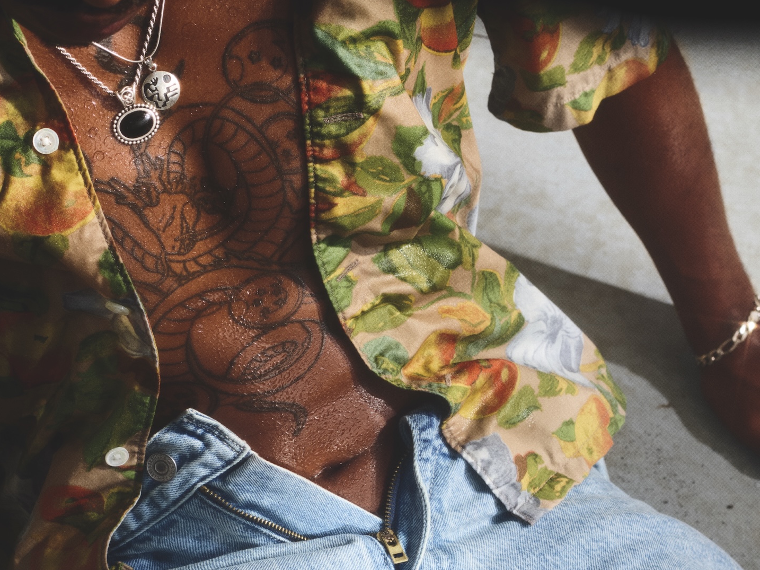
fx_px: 1844
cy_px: 566
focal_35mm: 84
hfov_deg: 23.3
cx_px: 379
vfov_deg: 17.2
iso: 250
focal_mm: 58
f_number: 8
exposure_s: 1/125
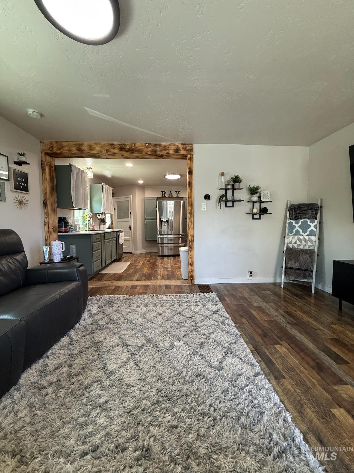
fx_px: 191
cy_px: 236
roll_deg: +0.5
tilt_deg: -3.4
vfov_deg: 102.1
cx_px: 177
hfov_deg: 85.7
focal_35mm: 14
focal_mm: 2.22
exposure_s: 1/120
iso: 320
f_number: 2.2
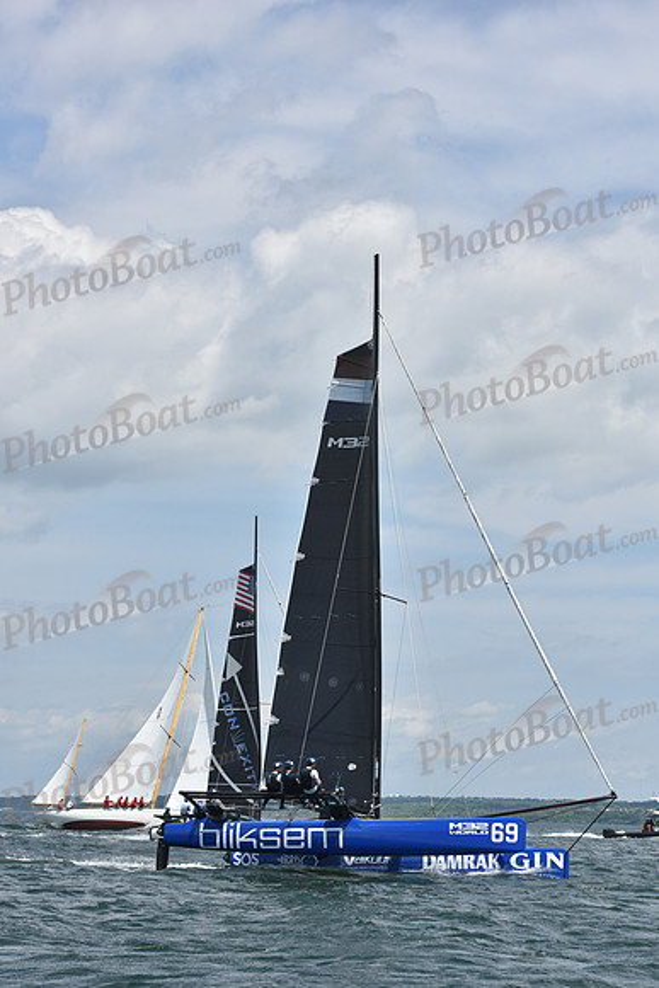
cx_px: 330
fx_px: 2332
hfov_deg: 16.1
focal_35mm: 85
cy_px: 494
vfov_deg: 23.9
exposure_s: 1/1250
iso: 250
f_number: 8
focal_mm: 85
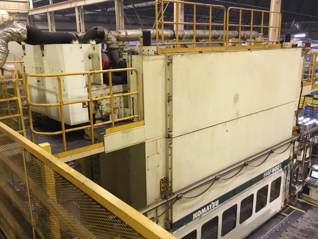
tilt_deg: -16.6
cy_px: 121
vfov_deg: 44.2
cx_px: 160
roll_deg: +0.7
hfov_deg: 56.8
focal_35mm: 32
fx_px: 294
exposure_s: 1/20
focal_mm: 3.3
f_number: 2.4
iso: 200
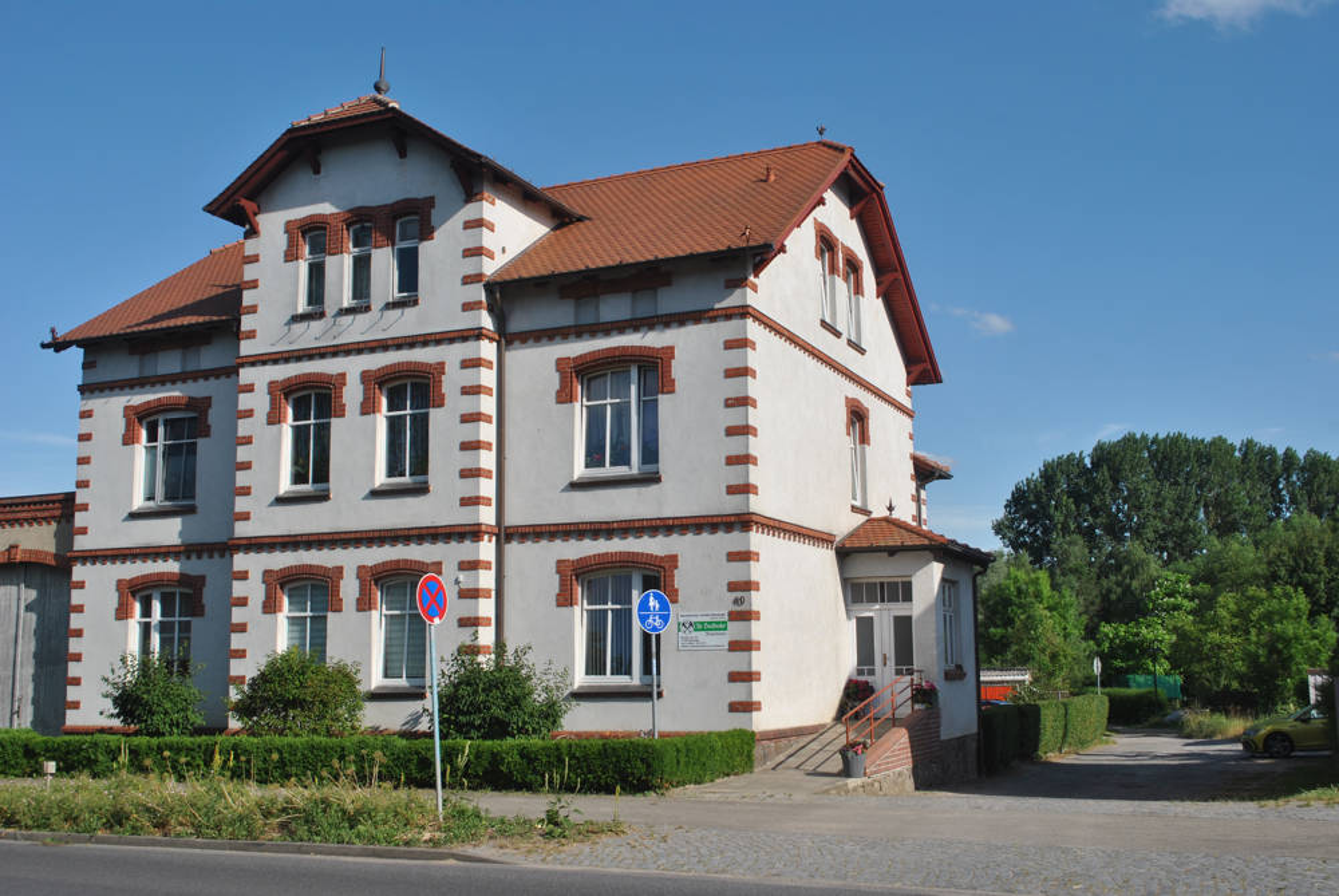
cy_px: 448
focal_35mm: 39
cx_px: 670
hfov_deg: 49.5
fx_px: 1452
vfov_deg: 34.3
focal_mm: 26
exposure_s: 1/320
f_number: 9
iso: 100
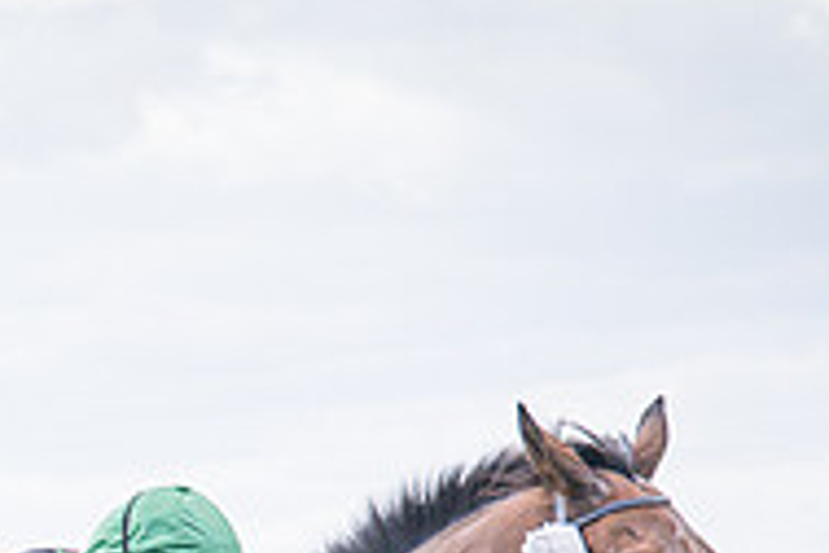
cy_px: 947
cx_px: -42
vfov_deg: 3.5
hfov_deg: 5.3
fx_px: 8888
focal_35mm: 386
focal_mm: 70
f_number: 4
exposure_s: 1/1250
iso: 400
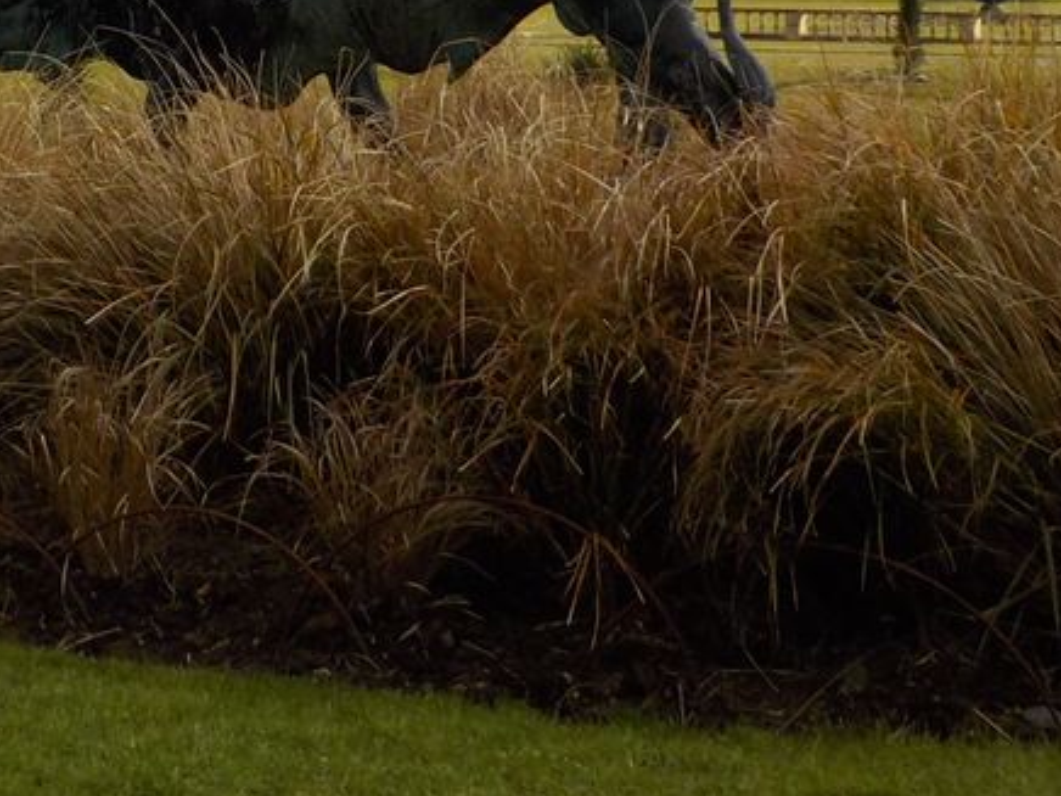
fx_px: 2697
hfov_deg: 21.8
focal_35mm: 88
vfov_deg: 16.0
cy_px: -207
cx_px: 136
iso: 125
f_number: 3.3
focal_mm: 4.1
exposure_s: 1/1250
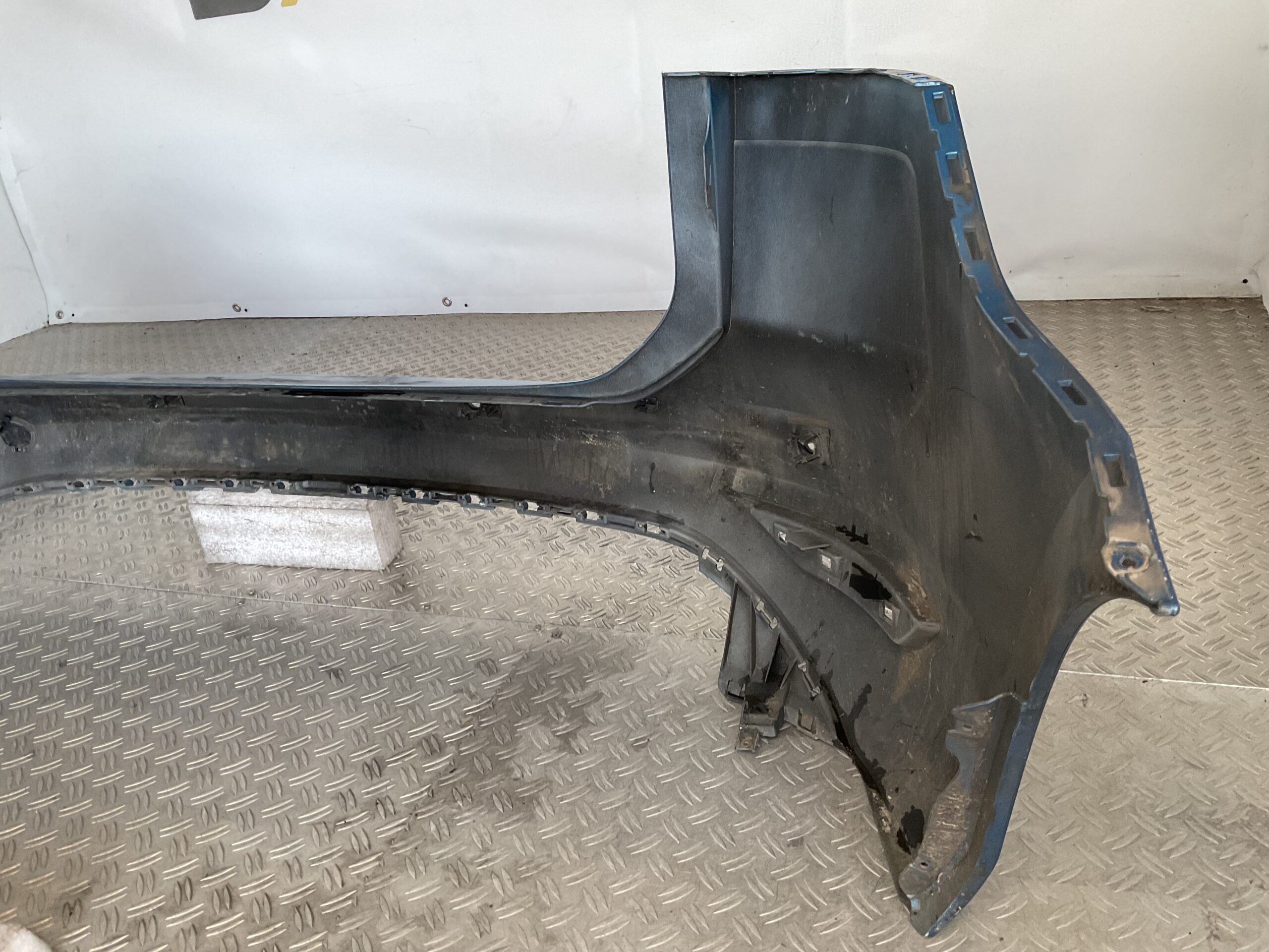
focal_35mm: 29
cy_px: 476
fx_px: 1063
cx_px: 634
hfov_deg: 61.7
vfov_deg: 48.2
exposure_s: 1/100
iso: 50
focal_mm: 3
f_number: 1.8
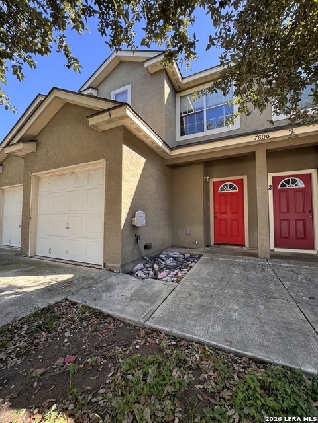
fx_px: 171
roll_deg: -0.3
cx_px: 159
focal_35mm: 14
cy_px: 212
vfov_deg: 102.1
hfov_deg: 85.7
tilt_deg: +2.6
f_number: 2.2
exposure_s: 1/147
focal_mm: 2.22
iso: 40
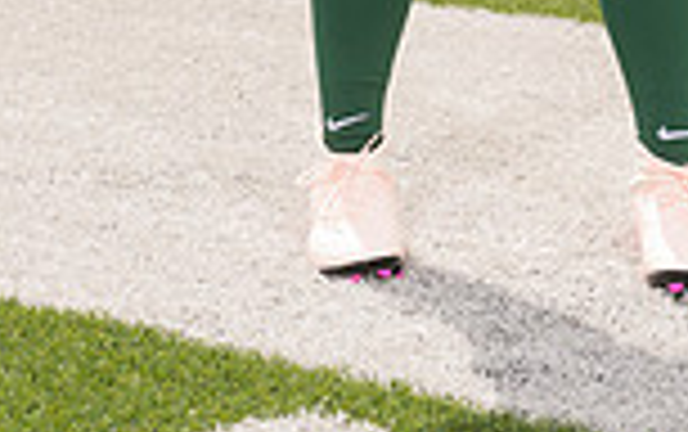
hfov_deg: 12.9
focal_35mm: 162
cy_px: -540
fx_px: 3041
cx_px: 513
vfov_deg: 7.7
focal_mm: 54
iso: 125
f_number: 9
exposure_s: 1/200
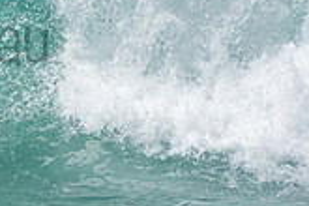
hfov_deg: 1.0
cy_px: 20
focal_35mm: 2104
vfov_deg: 0.7
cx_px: -150
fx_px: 18058
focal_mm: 400
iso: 280
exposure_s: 1/2000
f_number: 5.6
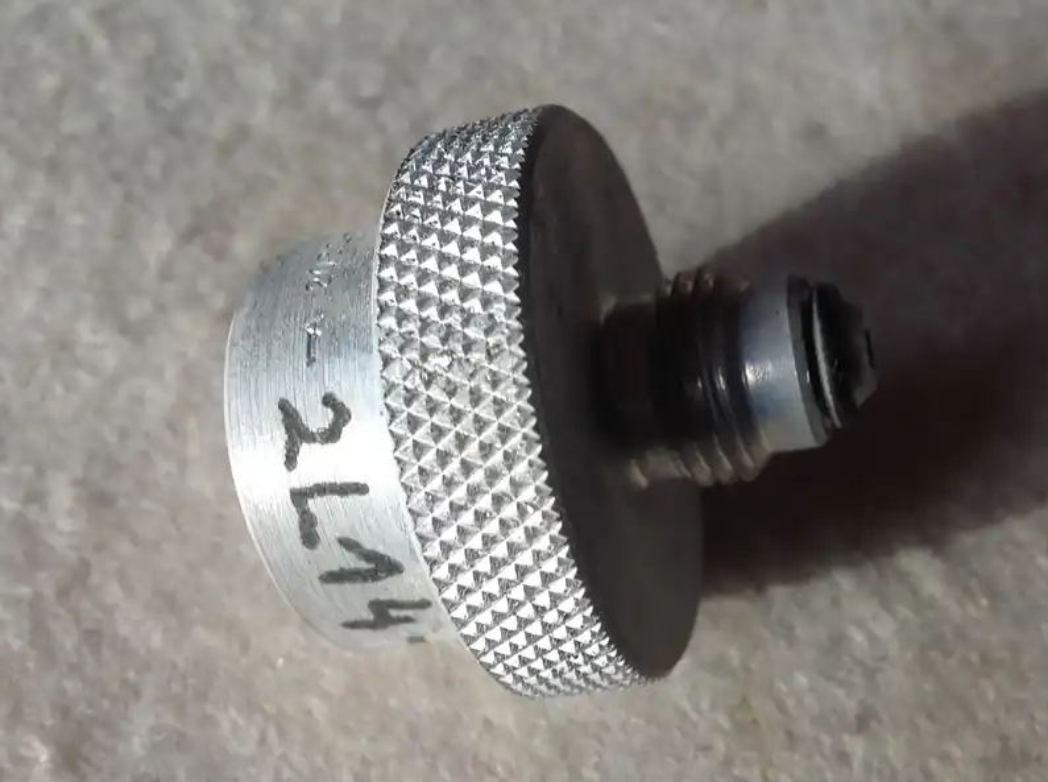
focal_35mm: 44
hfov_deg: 42.9
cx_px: 606
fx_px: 1329
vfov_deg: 32.7
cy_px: 439
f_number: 2.4
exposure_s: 1/120
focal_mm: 4.28
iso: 100
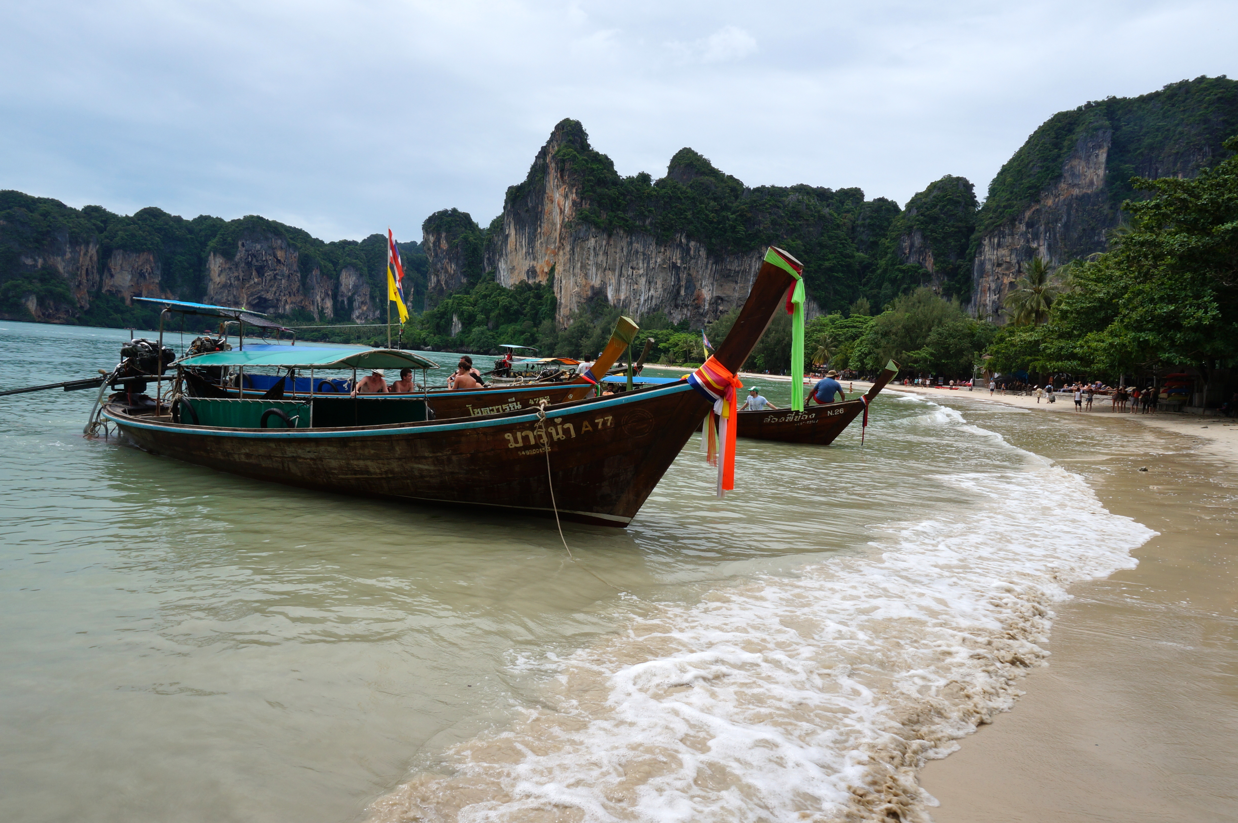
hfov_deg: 73.8
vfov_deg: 53.0
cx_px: 619
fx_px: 824
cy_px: 412
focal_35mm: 24
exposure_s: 1/200
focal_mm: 16
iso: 200
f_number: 16
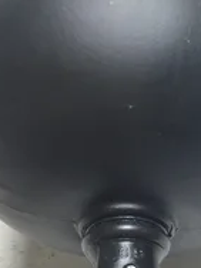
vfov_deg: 29.4
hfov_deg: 21.8
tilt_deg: -54.0
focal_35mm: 66
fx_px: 511
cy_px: 148
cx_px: 172
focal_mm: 3.3
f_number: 2.4
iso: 32
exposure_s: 1/60
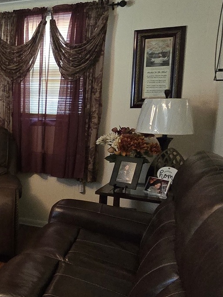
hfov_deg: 24.3
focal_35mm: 44
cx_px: -126
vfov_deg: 42.9
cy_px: 157
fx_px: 378
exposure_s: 1/60
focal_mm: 2.2
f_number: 2.2
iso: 640
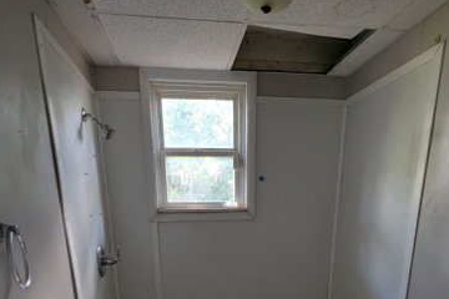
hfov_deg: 71.4
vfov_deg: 43.3
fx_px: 312
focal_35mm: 25
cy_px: 305
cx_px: 242
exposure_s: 1/36.9
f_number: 2.2
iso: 174
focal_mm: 1.95
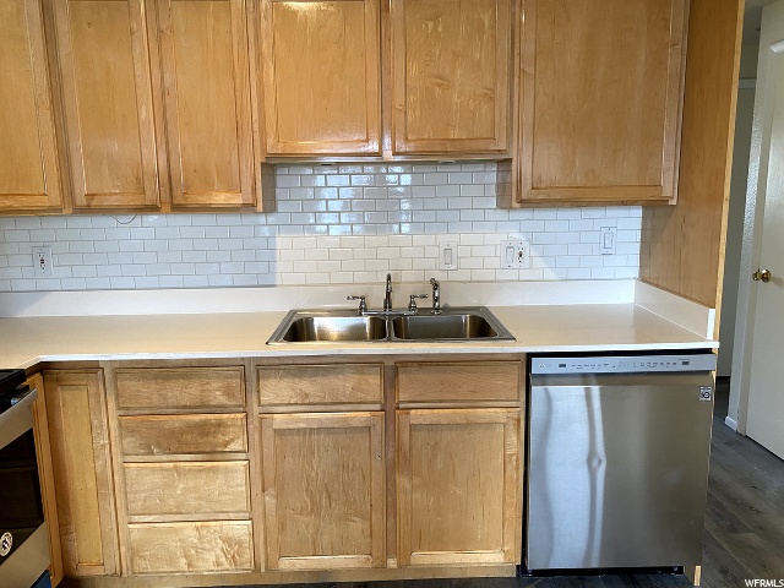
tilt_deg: -9.5
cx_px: 392
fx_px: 589
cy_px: 294
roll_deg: +1.8
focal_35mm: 26
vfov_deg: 53.1
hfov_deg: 67.3
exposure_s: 1/60
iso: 125
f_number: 1.8
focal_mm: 4.25
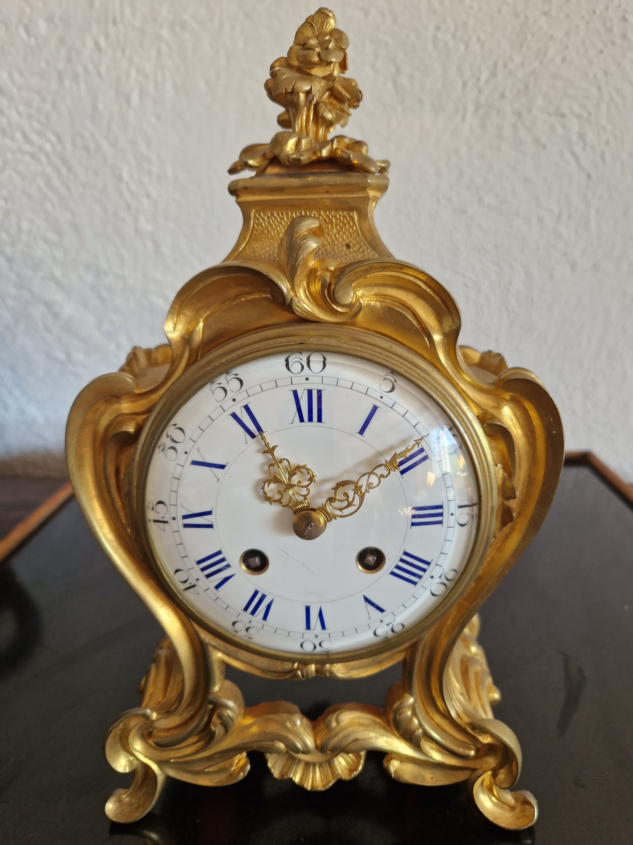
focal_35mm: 23
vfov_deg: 73.9
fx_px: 561
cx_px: 316
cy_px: 422
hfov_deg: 58.9
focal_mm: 5.4
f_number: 1.8
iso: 125
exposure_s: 1/100
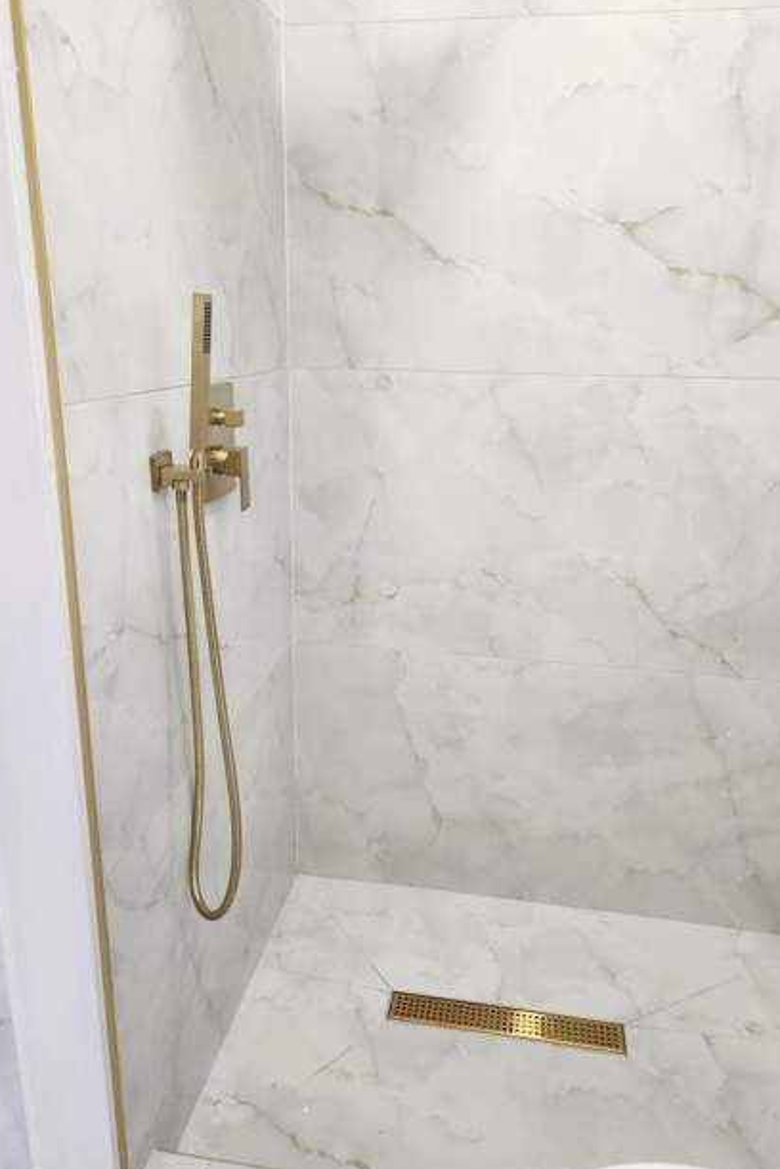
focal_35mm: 25
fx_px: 812
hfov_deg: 51.3
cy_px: 571
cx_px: 409
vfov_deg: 71.5
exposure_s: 1/120
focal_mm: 5.4
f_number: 1.8
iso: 160
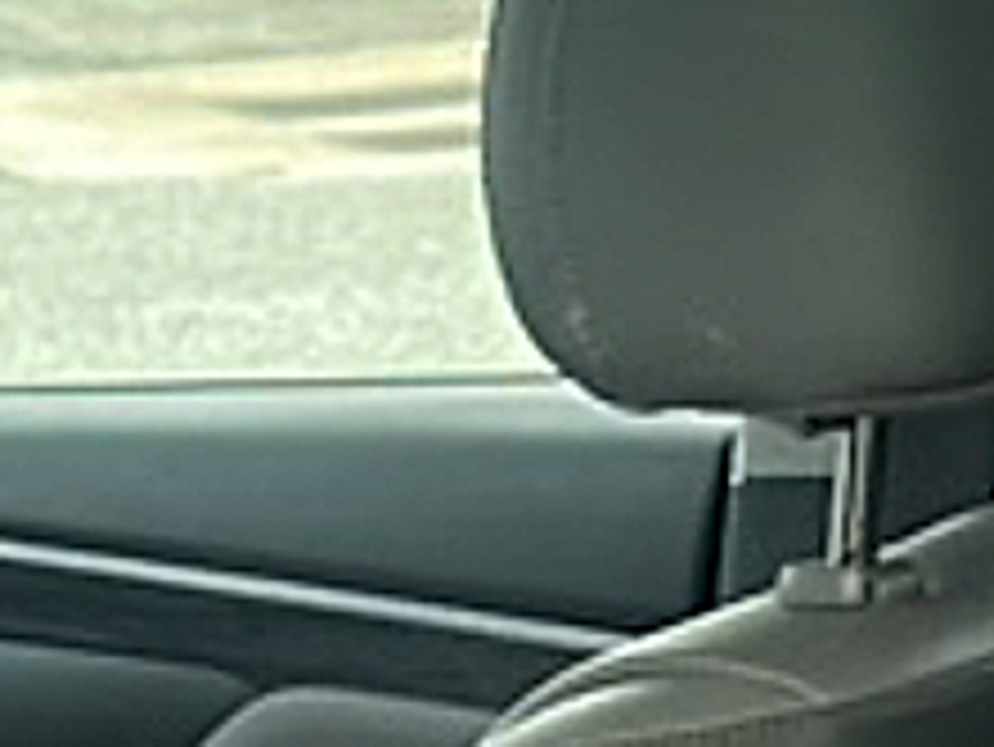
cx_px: 382
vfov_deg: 7.6
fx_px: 5200
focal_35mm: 181
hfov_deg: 10.9
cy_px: 1854
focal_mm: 6.86
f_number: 1.78
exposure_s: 1/328
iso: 100
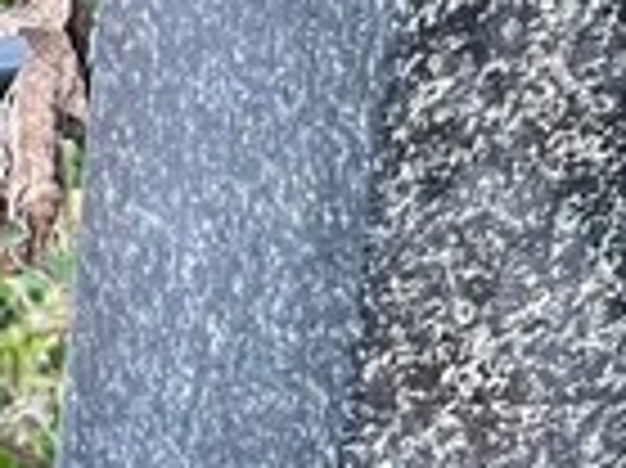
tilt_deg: -33.3
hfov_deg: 4.4
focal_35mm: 444
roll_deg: -13.6
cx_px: 1446
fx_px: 8022
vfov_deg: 3.3
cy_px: 864
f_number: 2.8
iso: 160
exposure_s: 1/99
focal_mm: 9
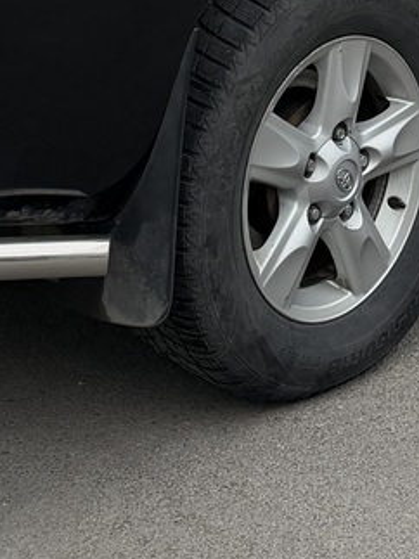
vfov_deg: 15.5
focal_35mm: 119
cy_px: -225
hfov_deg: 12.4
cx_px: 166
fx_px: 1922
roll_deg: -0.3
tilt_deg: -5.8
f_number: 1.78
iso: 80
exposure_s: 1/772
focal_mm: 6.76
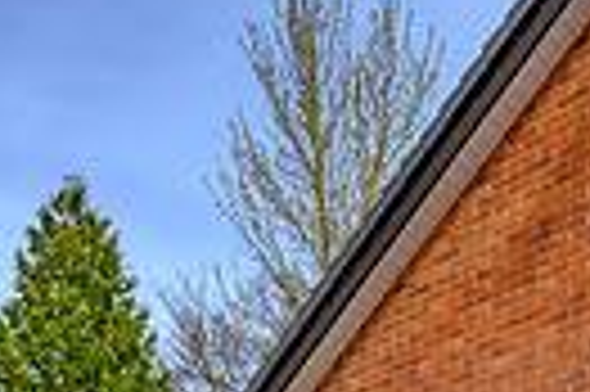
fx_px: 1015
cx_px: 252
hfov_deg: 32.4
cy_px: 809
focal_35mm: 62
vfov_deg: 16.2
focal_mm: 14
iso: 100
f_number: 8
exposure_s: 1/250
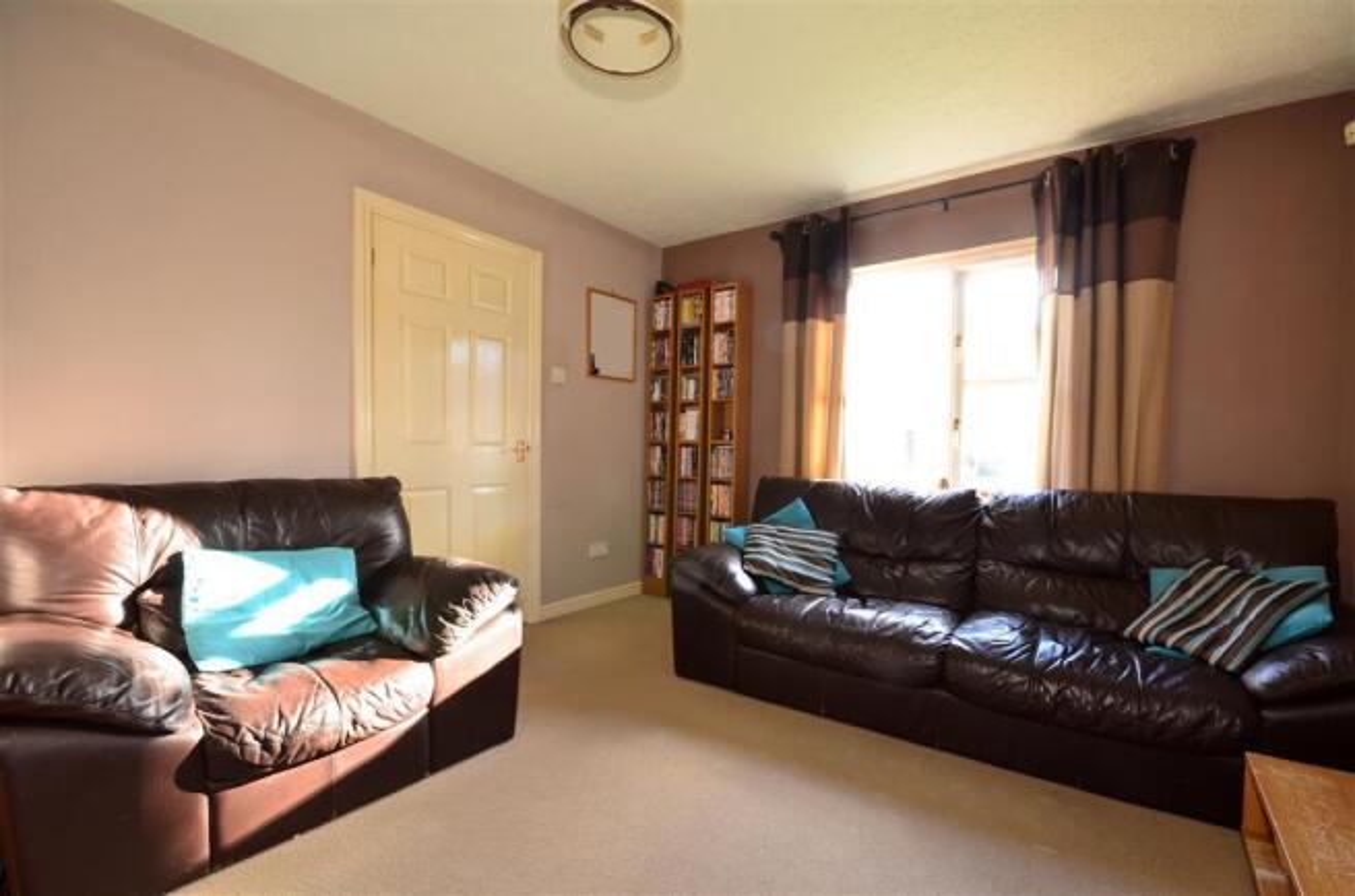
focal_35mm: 15
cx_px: 678
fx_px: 563
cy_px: 448
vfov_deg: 77.0
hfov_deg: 100.5
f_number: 11
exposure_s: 1/2
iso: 200
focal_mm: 10
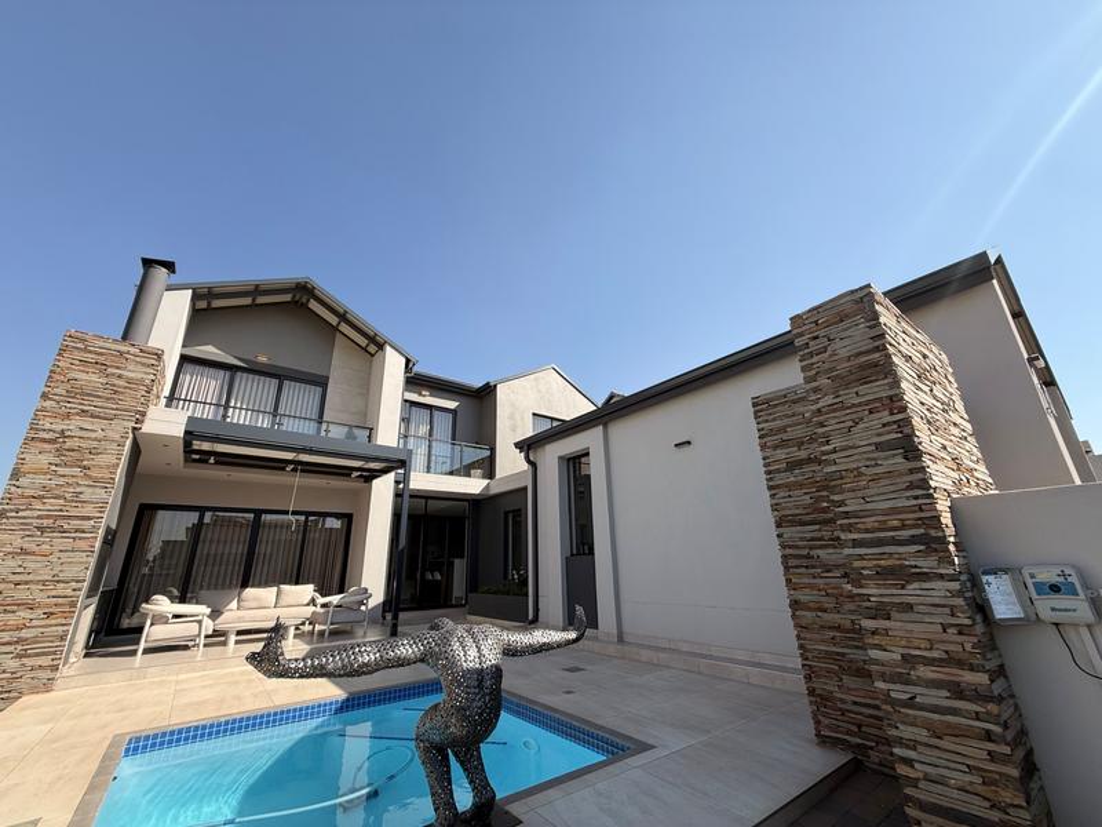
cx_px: 551
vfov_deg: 85.7
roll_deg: +0.9
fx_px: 446
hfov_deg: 102.1
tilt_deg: +20.9
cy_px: 414
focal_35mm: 14
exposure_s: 1/1001
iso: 50
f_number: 2.2
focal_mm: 2.22
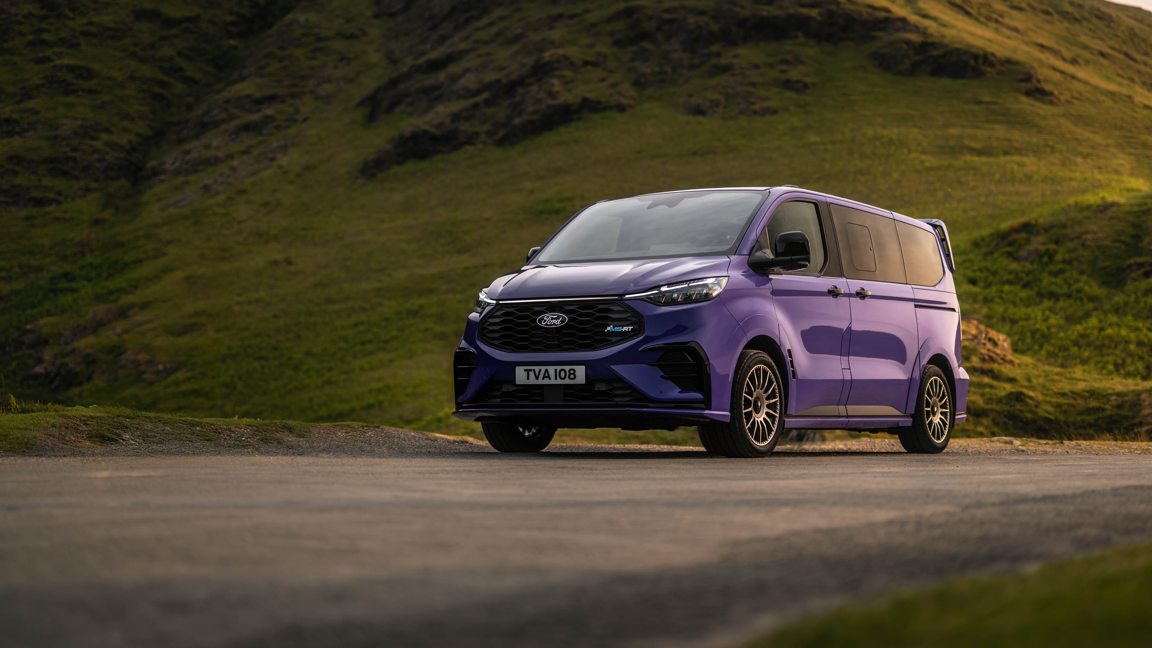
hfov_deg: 36.6
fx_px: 1741
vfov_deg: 21.0
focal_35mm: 57
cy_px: 256
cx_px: 595
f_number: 1.4
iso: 32
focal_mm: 50
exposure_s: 1/400
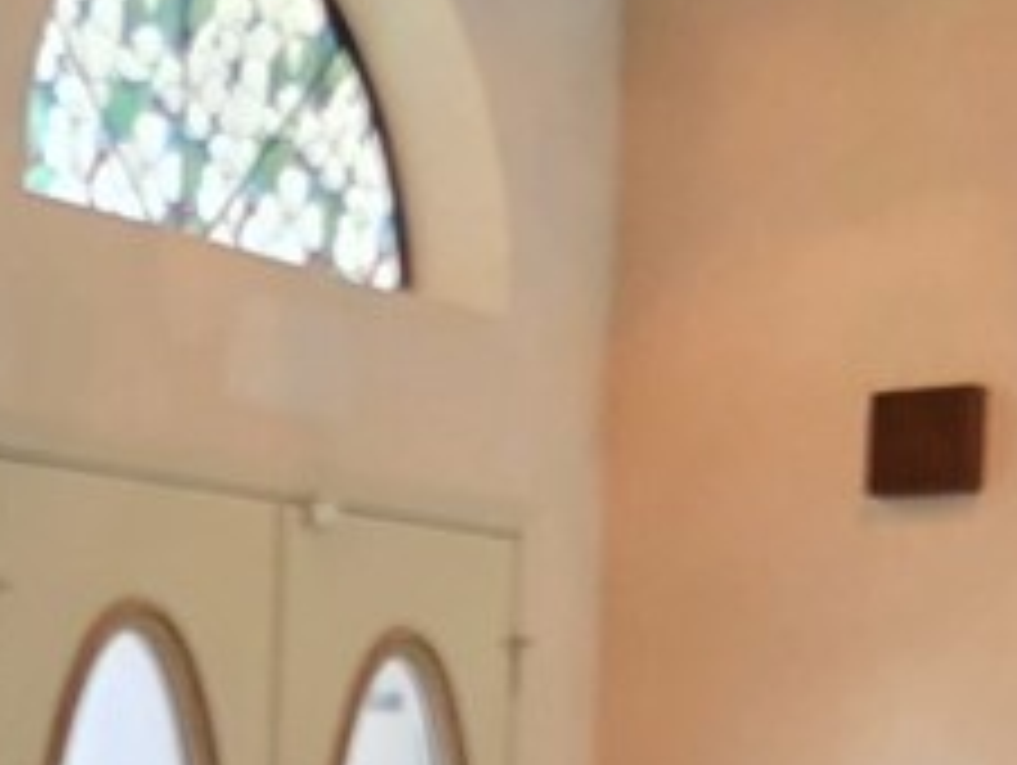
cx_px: -310
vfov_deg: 15.4
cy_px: 972
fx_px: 2706
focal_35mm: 92
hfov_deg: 19.6
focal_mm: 2.2
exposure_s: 1/120
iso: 125
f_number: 1.9
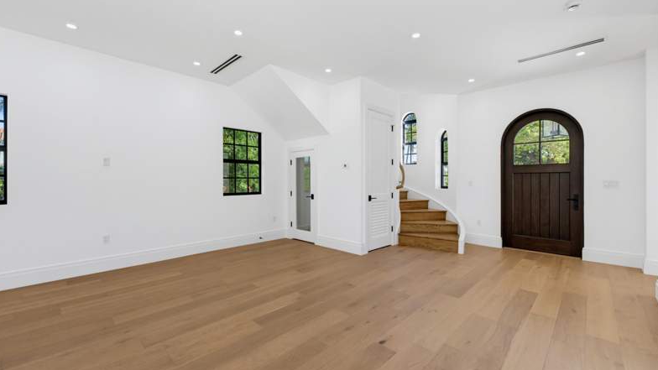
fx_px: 273
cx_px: 327
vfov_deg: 68.2
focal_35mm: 16
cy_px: 170
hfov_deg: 100.6
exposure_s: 1/50
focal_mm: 14.6
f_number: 7.1
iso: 800
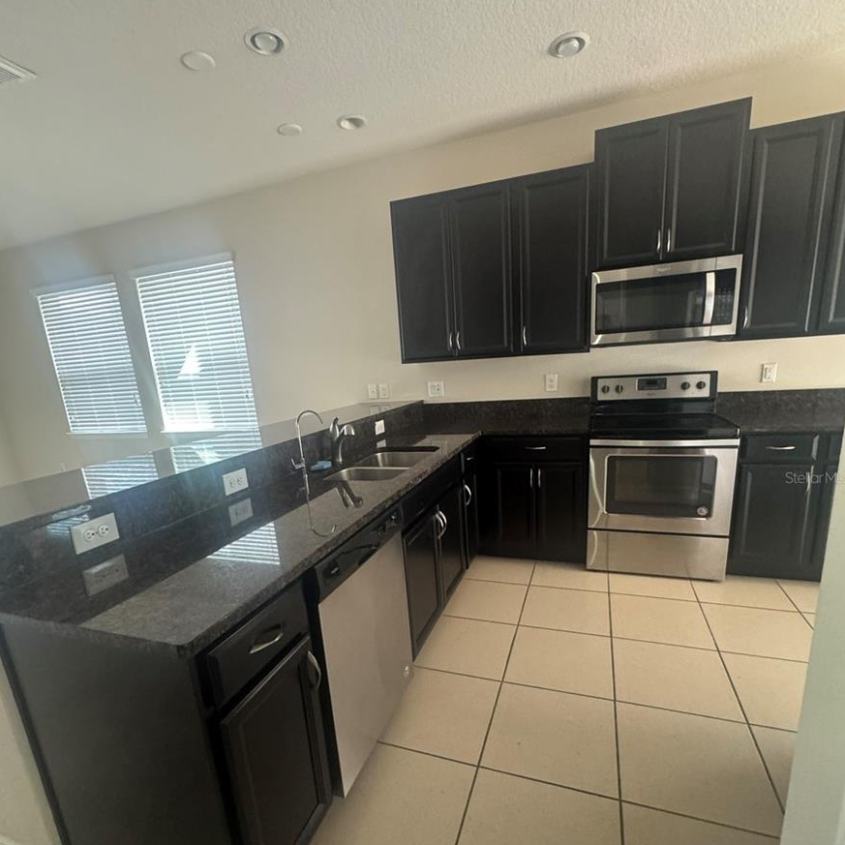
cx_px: 418
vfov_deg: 83.5
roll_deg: +4.1
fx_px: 469
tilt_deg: -15.3
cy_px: 477
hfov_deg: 84.0
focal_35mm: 17
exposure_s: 1/60
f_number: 2.2
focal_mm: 2.22
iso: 640
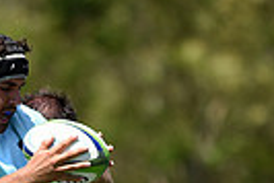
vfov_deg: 1.1
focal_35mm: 1309
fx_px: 9974
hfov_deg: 1.6
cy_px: 392
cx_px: 39
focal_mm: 300
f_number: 2.8
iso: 200
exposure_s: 1/2500
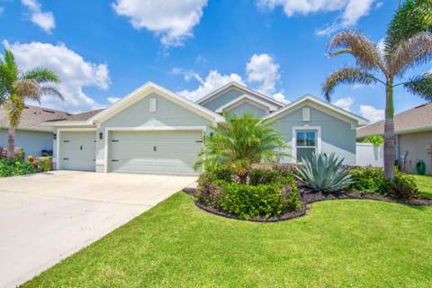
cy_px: 144
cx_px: 216
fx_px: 288
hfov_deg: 73.7
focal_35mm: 24
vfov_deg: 53.1
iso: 140
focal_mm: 16
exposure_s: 1/500
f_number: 8
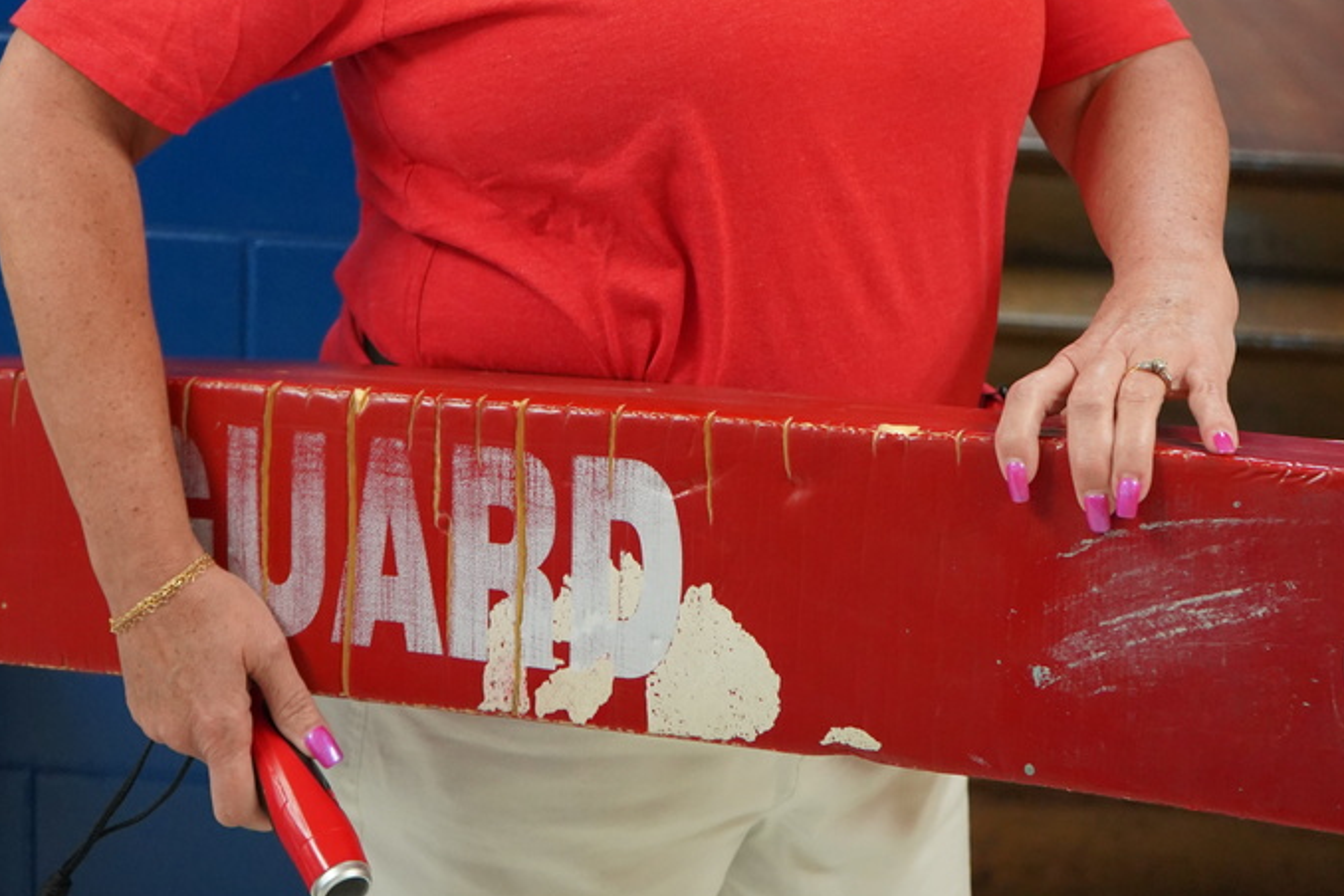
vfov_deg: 19.5
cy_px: 34
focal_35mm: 68
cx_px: 671
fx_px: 2538
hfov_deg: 29.7
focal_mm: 45
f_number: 4.5
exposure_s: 1/160
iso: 5000
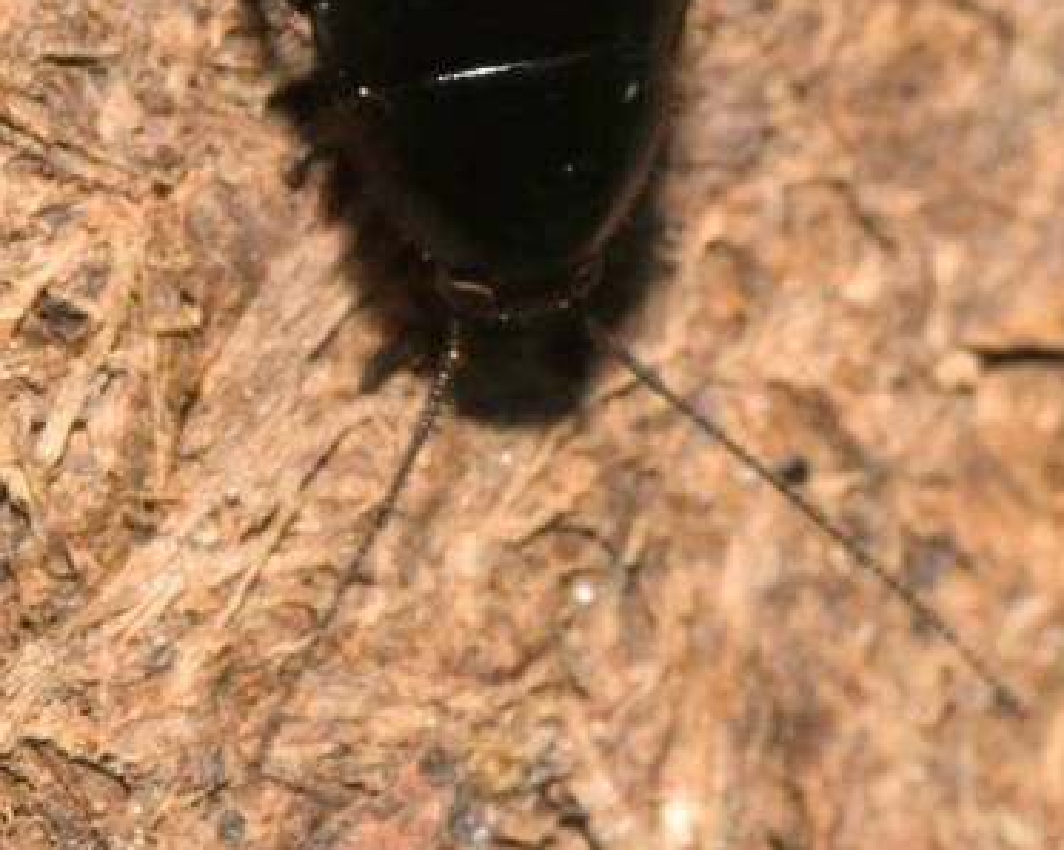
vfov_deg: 6.1
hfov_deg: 7.6
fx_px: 7988
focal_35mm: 254
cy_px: 34
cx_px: 513
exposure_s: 1/60
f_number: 32
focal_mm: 105
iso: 100
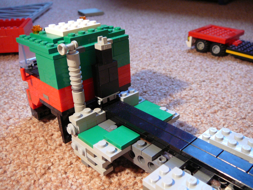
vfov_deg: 40.7
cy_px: 95
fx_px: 256
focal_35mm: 35
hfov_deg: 52.6
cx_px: 126
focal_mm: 5.2
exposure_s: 1/8
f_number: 2.8
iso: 200
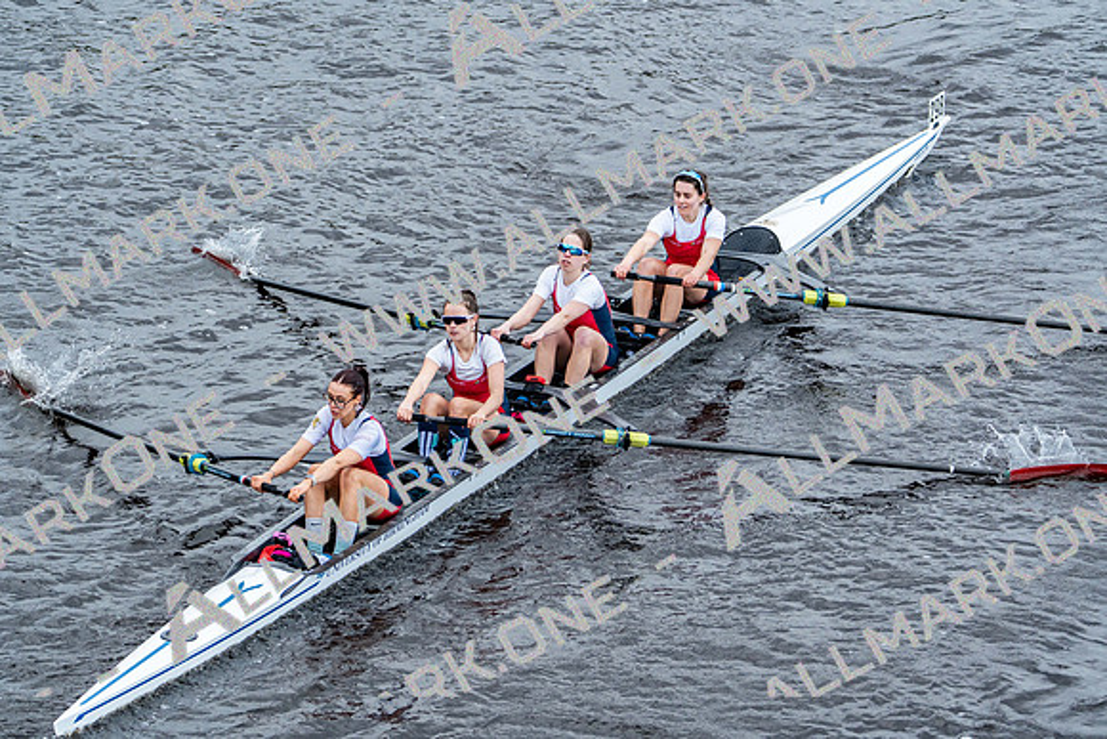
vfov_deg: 5.2
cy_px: 370
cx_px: 554
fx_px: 8181
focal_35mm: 266
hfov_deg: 7.7
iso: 1600
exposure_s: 1/1250
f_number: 5.6
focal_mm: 266
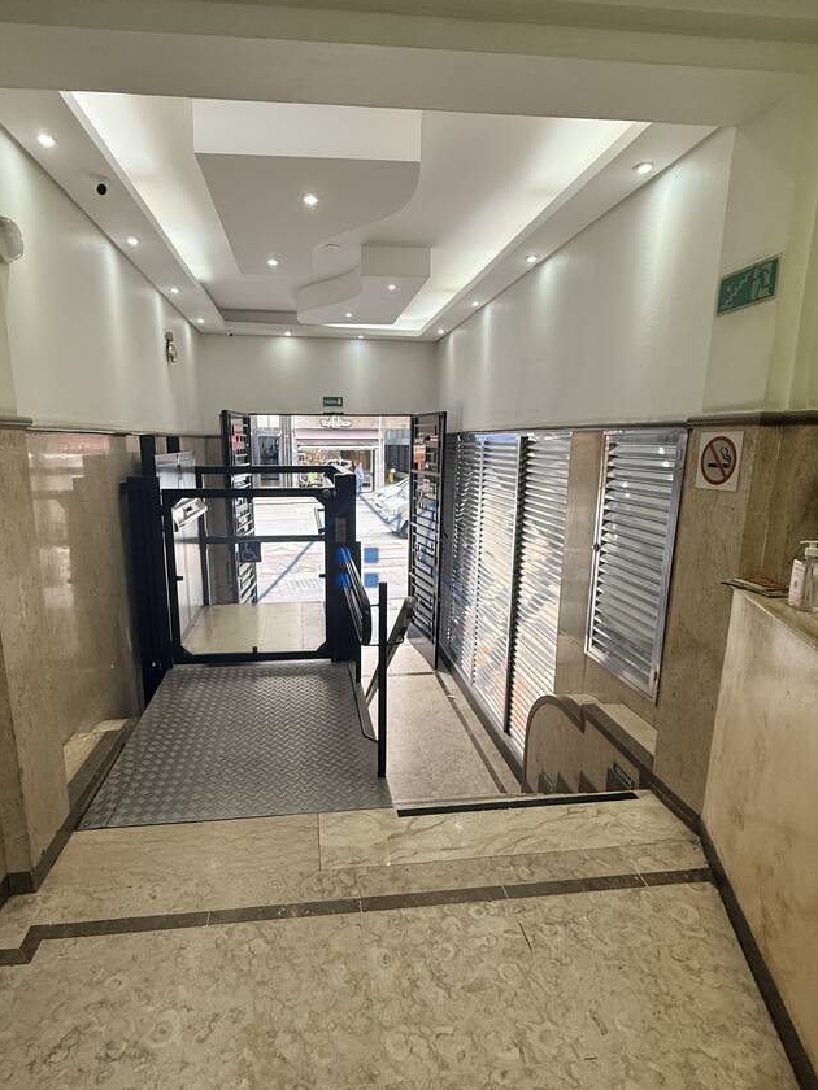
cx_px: 356
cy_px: 559
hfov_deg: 71.3
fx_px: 567
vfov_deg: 87.7
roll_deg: -0.6
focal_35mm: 18
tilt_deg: -11.5
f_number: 2.2
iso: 250
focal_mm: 2.22
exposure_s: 1/120
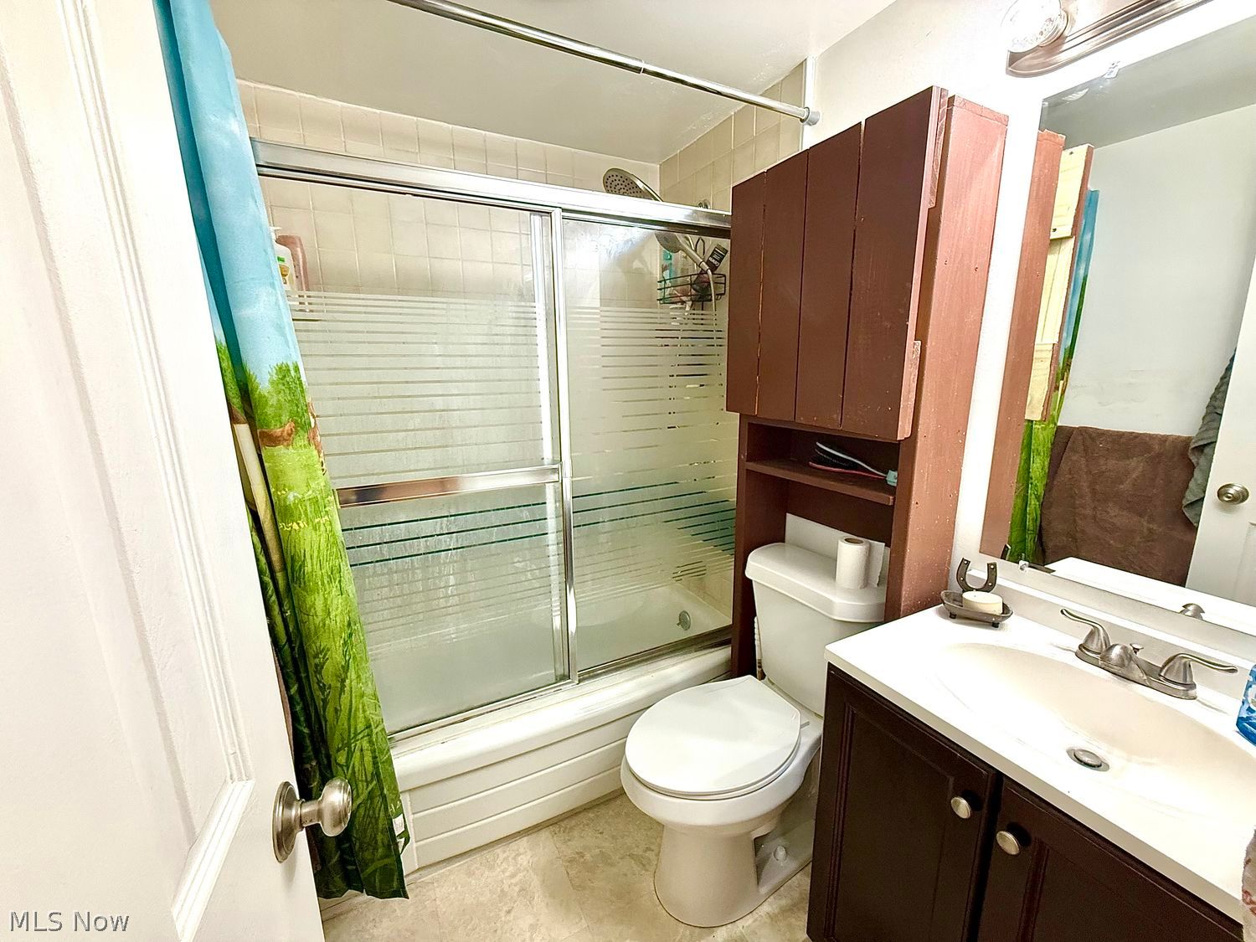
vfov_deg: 85.7
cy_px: 471
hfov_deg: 102.1
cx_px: 628
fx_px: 508
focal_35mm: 14
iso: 320
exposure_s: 1/60
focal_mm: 2.22
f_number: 2.2
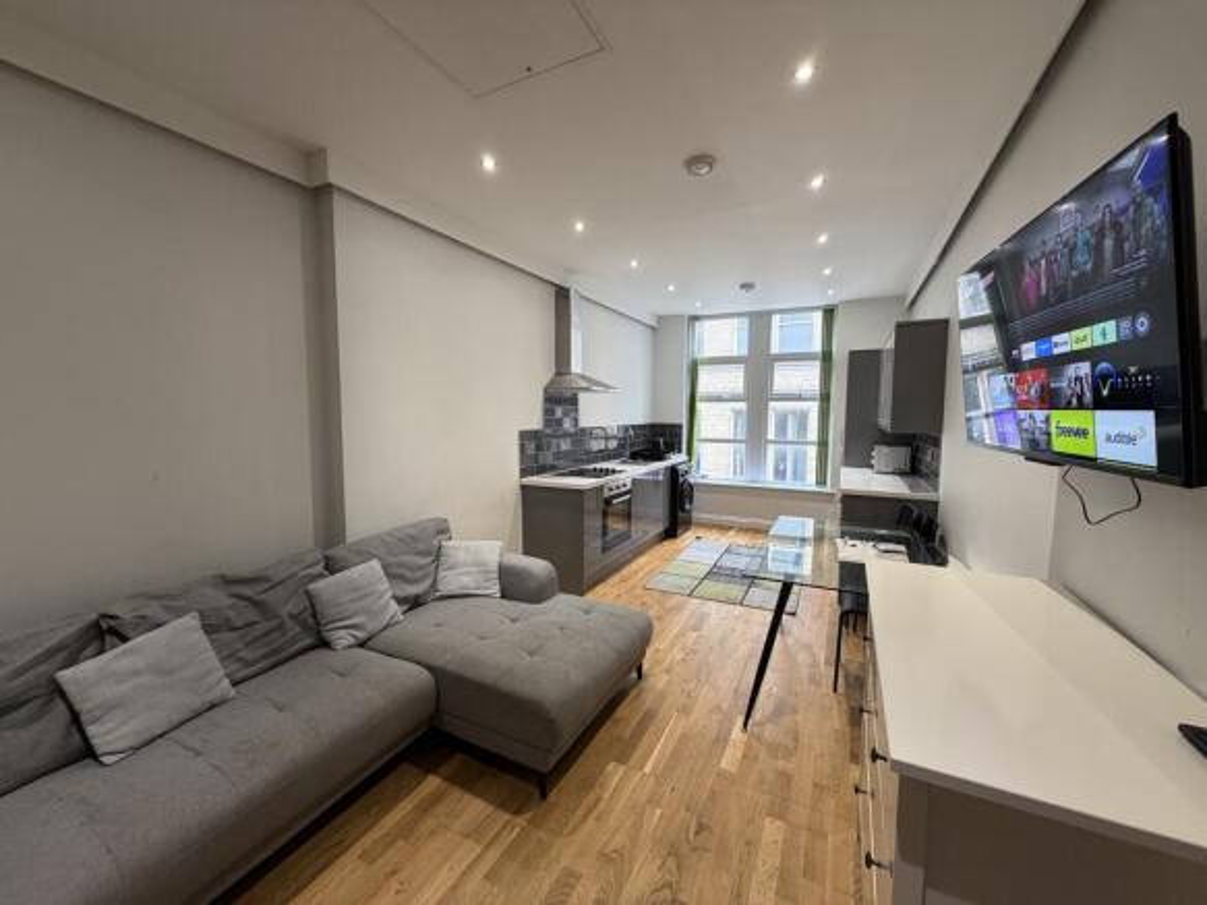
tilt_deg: -4.9
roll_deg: +0.0
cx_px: 604
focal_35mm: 14
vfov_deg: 85.7
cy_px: 452
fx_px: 488
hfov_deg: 102.1
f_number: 2.2
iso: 200
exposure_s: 1/50
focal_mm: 2.22
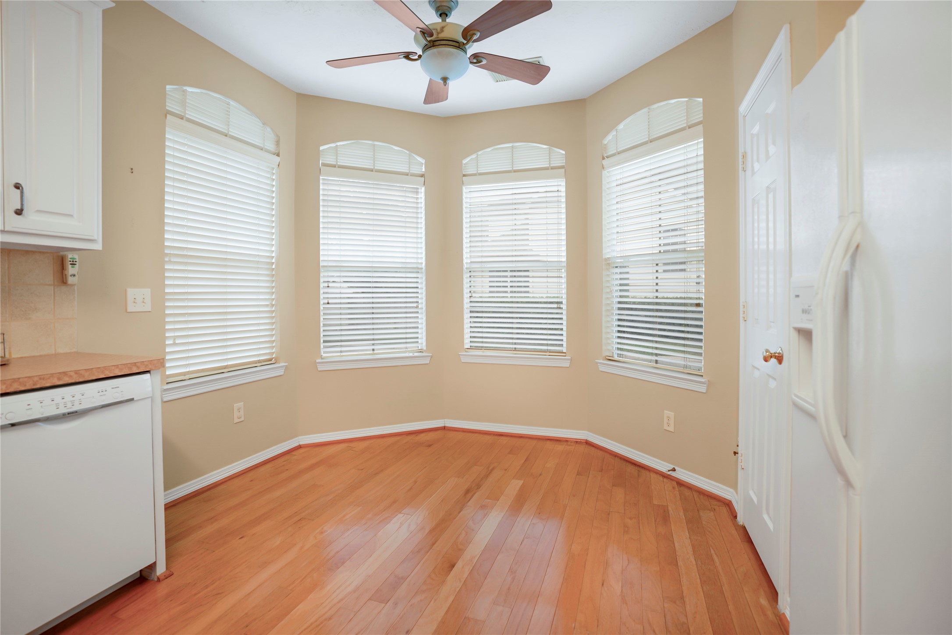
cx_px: 476
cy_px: 318
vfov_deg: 73.7
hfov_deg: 96.7
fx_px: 423
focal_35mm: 16
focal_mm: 16
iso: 100
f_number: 3.2
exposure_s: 1/20
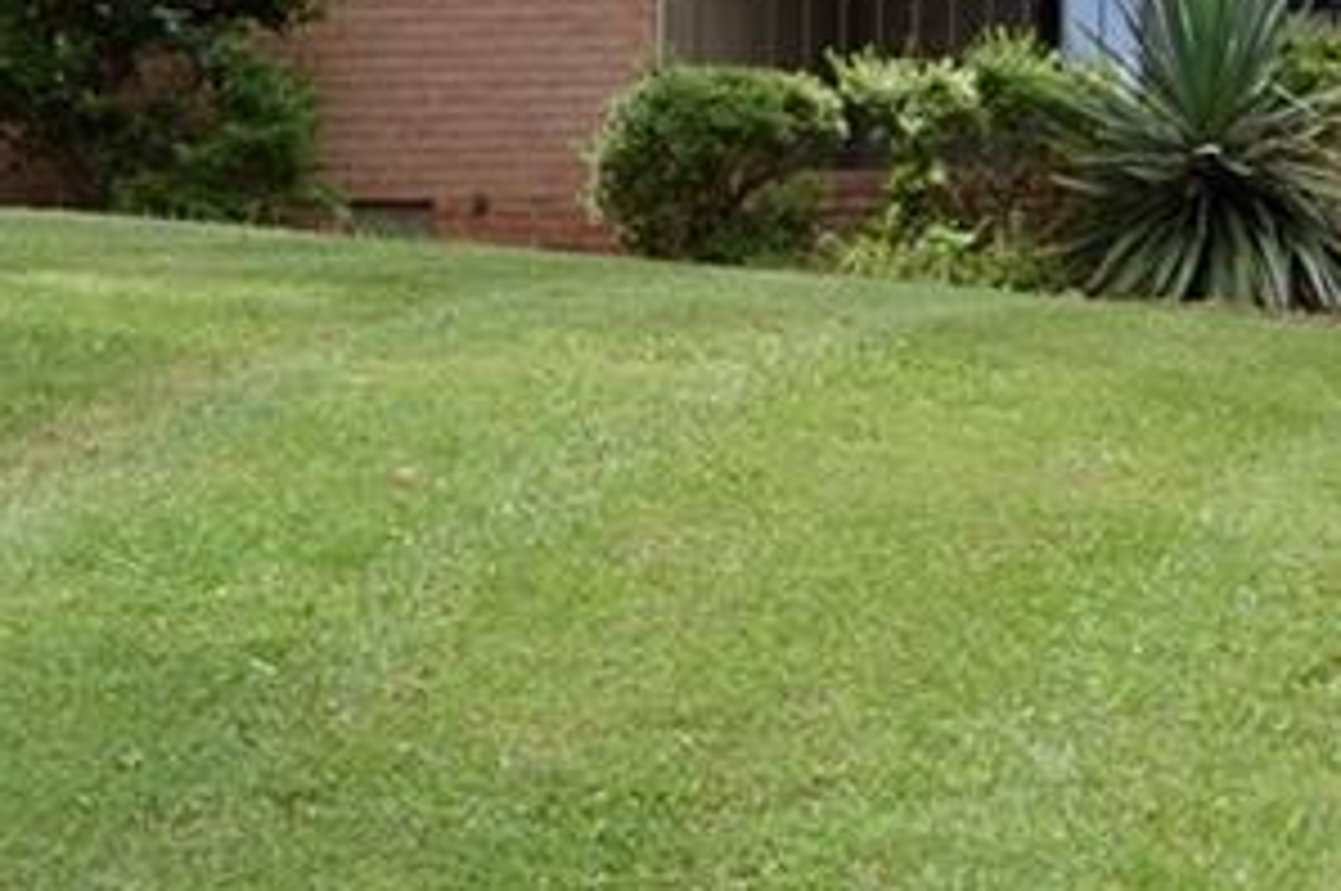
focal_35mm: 134
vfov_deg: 10.1
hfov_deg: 15.1
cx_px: 1251
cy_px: -9
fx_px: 4986
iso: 100
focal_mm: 26
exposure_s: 1/200
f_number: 5
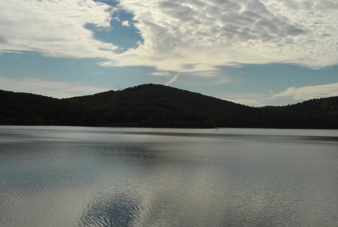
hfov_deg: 41.1
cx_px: 169
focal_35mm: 48
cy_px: 114
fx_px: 451
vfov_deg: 28.2
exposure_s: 1/1600
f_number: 20
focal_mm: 32
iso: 800
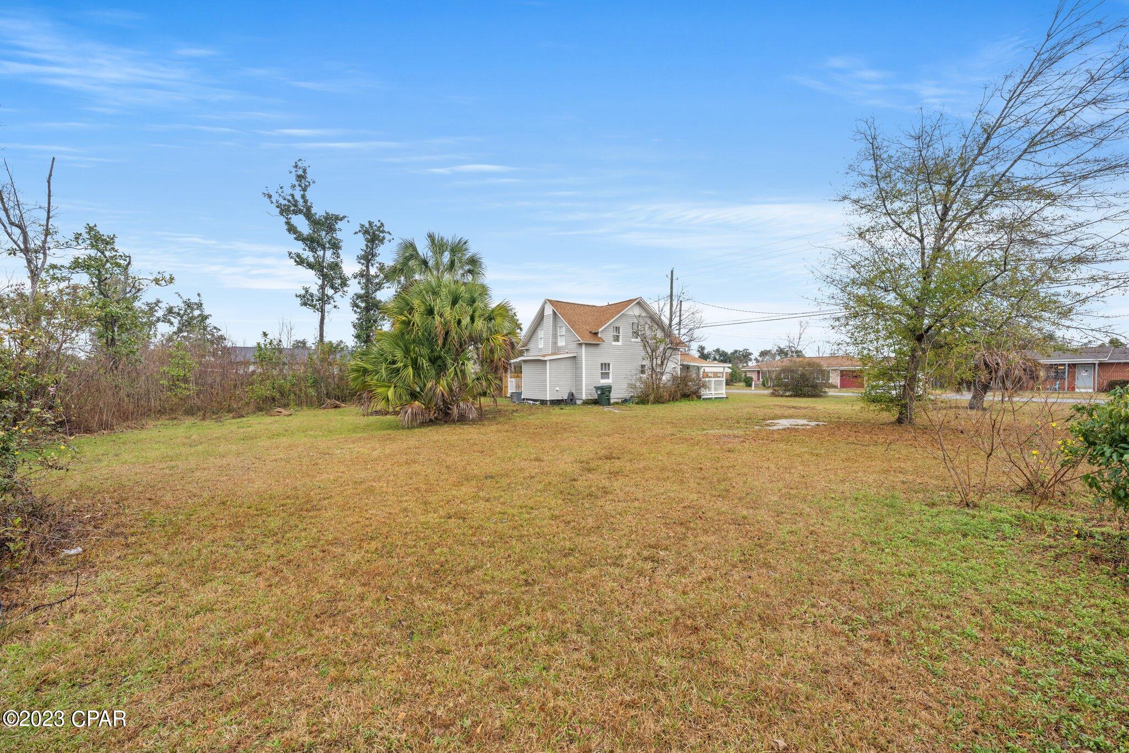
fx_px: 439
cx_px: 564
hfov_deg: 104.3
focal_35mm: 14
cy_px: 376
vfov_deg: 81.2
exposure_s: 1/20
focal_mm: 14
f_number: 10
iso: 200
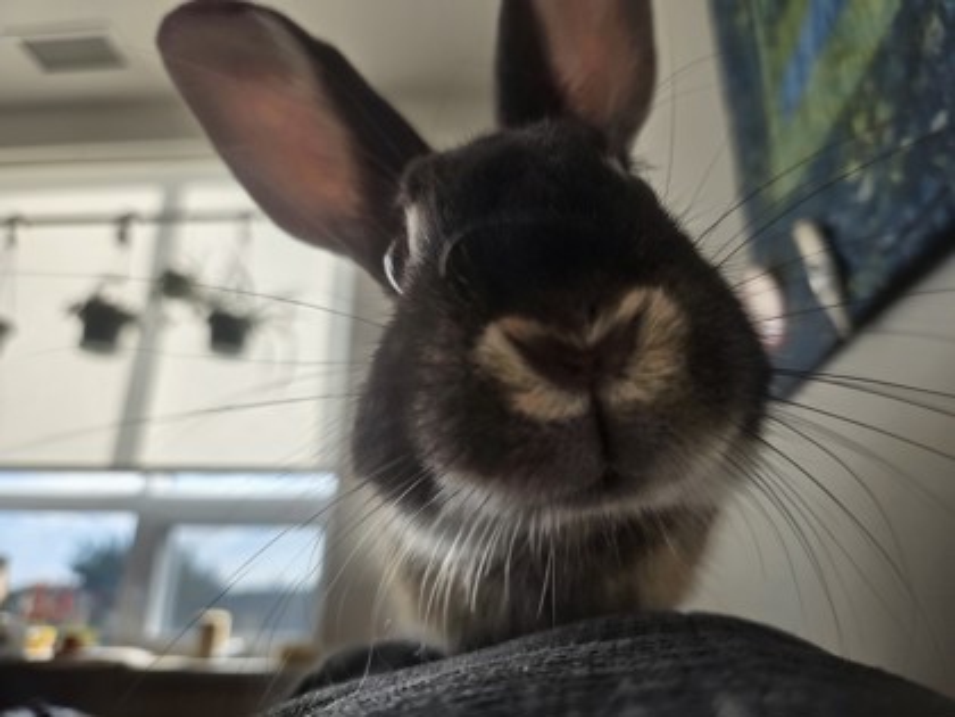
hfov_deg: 73.9
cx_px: 478
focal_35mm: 23
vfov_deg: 58.9
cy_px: 358
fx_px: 635
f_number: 1.8
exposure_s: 1/437
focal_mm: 5.4
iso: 25
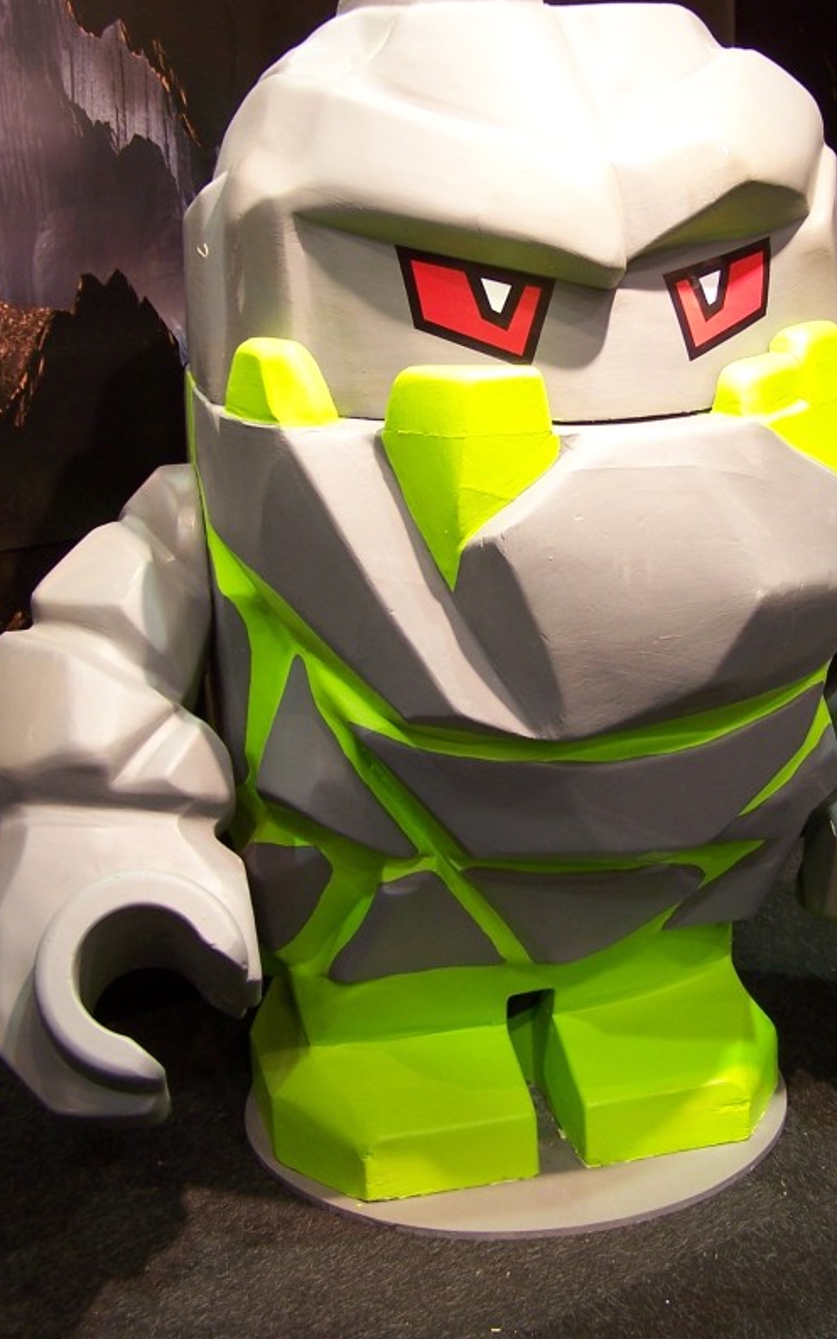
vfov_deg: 38.7
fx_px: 1897
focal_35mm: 52
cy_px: 552
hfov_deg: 24.8
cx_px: 516
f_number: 2.8
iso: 80
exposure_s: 1/3
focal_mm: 6.3
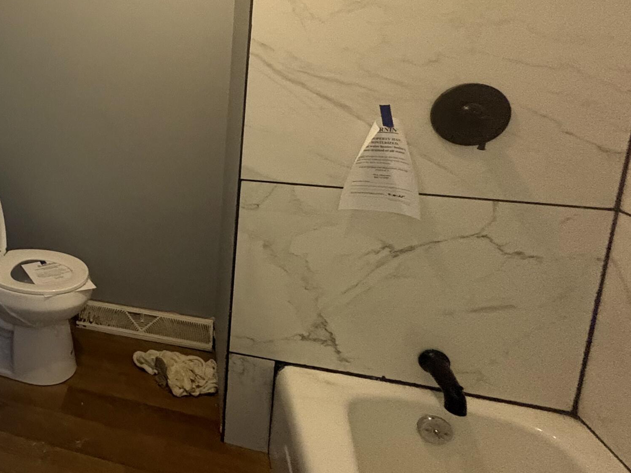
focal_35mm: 28
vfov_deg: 47.9
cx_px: 9
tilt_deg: -10.8
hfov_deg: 51.6
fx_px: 510
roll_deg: +1.5
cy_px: 120
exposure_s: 1/40
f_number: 2.2
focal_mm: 2.22
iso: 1000
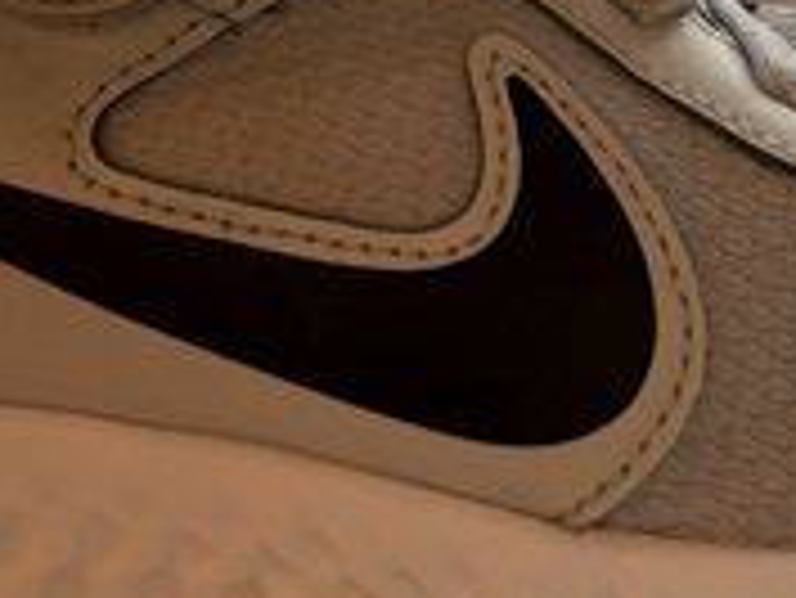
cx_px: 409
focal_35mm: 44
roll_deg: +2.0
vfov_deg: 29.7
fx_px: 1012
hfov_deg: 42.9
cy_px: -58
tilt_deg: -11.3
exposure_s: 1/201
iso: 25
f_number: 2.4
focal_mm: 1.55
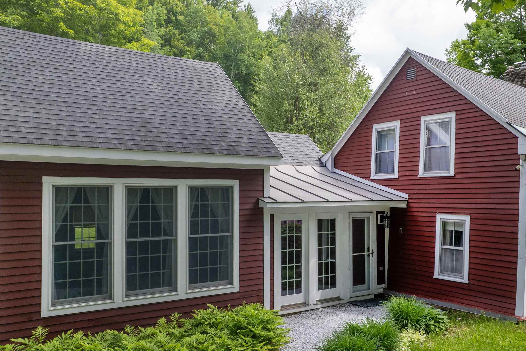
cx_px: 338
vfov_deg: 41.1
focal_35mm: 32
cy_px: 179
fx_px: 467
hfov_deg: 57.8
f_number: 2.8
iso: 100
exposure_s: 1/80
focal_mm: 8.38
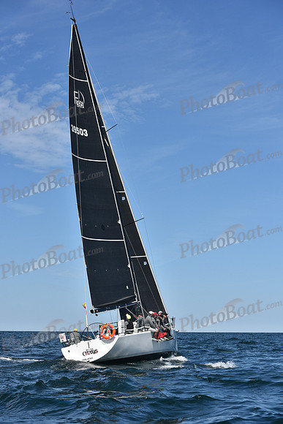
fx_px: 825
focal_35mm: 70
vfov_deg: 28.8
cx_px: 142
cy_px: 212
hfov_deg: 19.5
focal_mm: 70
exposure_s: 1/1600
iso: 250
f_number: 8
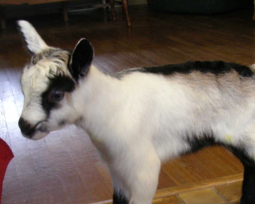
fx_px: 521
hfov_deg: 27.4
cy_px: 165
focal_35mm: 69
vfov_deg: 21.9
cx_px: 162
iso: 133
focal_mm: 5.8
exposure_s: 1/29
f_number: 2.8
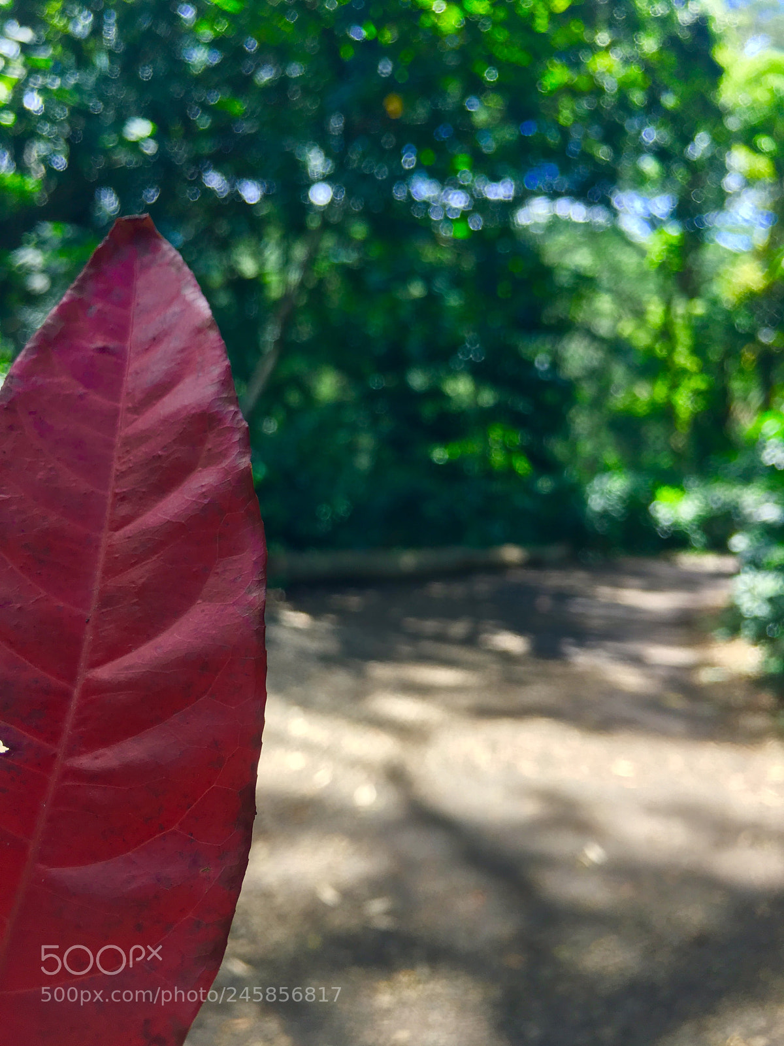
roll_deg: -1.8
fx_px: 876
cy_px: 523
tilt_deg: -3.0
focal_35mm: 29
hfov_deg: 48.2
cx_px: 392
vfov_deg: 61.7
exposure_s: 1/120
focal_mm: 4.15
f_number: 2.2
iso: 25
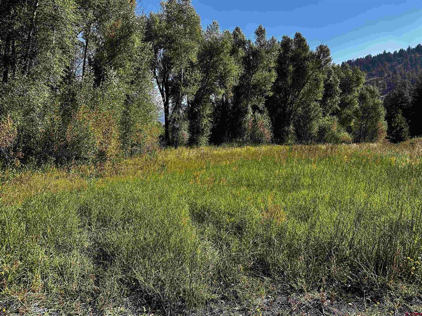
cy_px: 158
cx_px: 211
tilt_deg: -5.2
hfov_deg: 71.6
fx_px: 293
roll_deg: -1.1
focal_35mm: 24
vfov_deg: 56.8
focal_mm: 6.86
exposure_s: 1/2110
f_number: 1.78
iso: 80
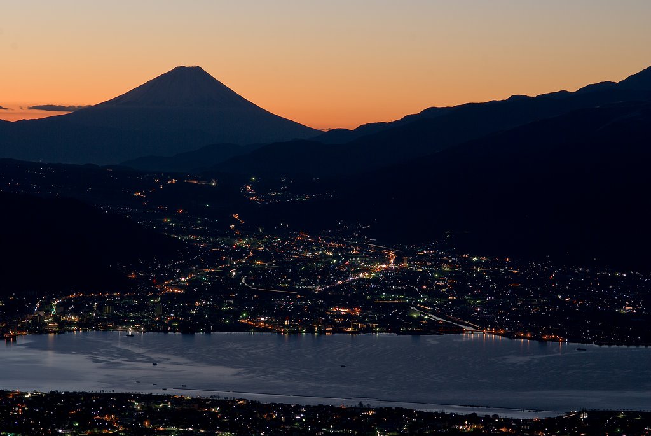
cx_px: 326
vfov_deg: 8.7
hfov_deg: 13.0
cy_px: 218
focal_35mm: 158
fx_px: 2851
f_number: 9
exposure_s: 20
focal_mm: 105
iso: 100
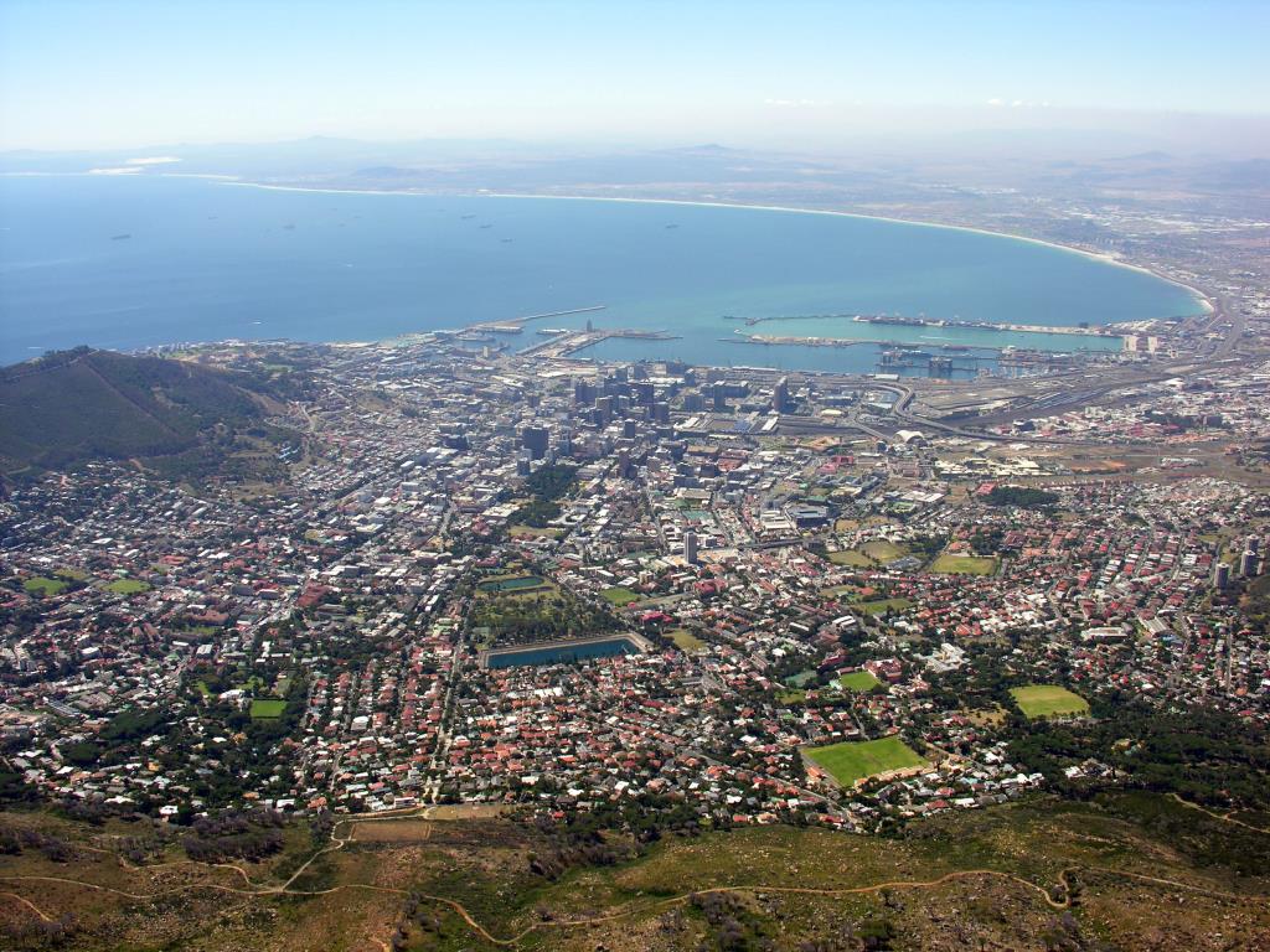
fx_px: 1284
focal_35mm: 35
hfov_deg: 52.6
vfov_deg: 40.7
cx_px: 635
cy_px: 476
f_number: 5.6
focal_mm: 8.9
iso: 50
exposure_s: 1/180
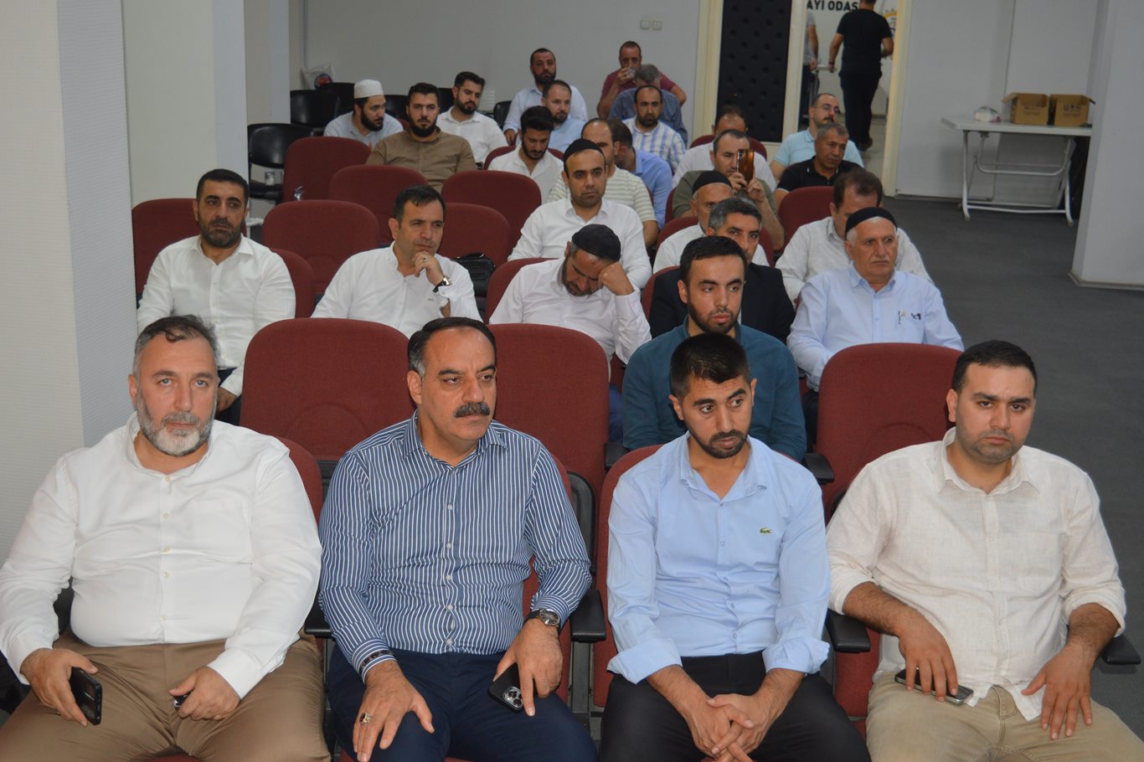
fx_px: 1382
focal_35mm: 44
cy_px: 381
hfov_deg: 45.0
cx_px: 572
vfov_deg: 30.8
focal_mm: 29
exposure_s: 1/60
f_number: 4.2
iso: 450
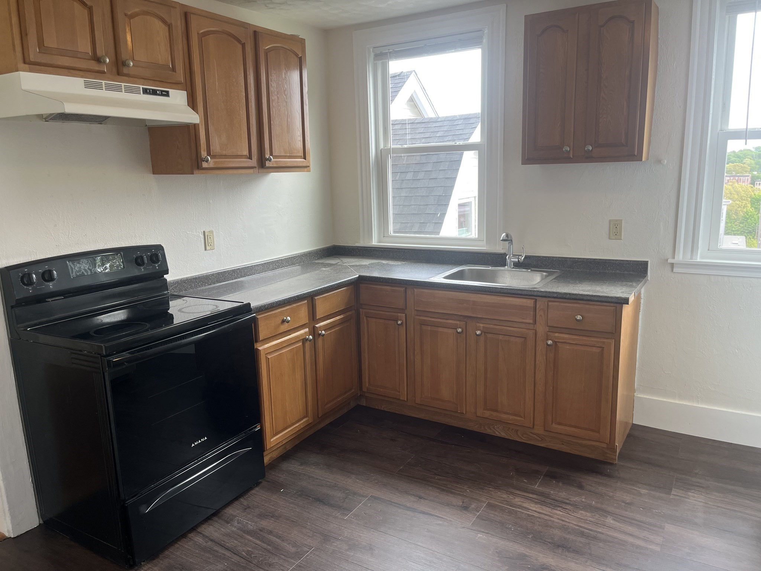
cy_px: 286
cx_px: 380
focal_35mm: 26
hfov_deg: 67.3
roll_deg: +2.1
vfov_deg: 53.1
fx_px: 572
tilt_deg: -12.1
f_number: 1.6
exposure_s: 1/120
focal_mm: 5.1
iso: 50
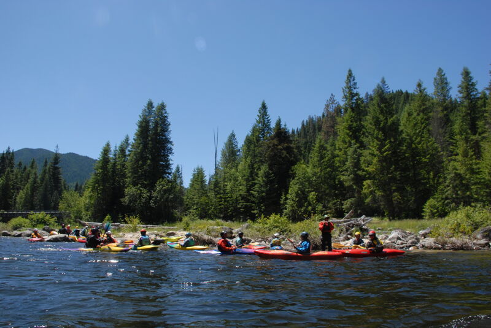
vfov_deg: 48.0
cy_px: 164
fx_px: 369
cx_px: 246
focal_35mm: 27
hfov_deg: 67.3
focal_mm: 18
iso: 200
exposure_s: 1/160
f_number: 9
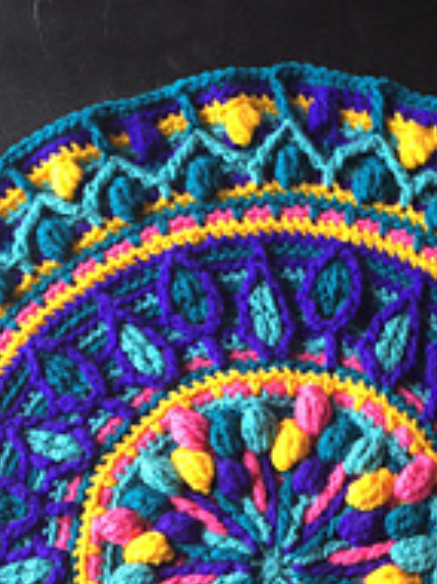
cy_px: 694
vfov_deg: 23.5
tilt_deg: -86.5
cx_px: 313
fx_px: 1281
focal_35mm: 76
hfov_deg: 19.3
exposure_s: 1/30
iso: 32
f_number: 2.2
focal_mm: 4.15
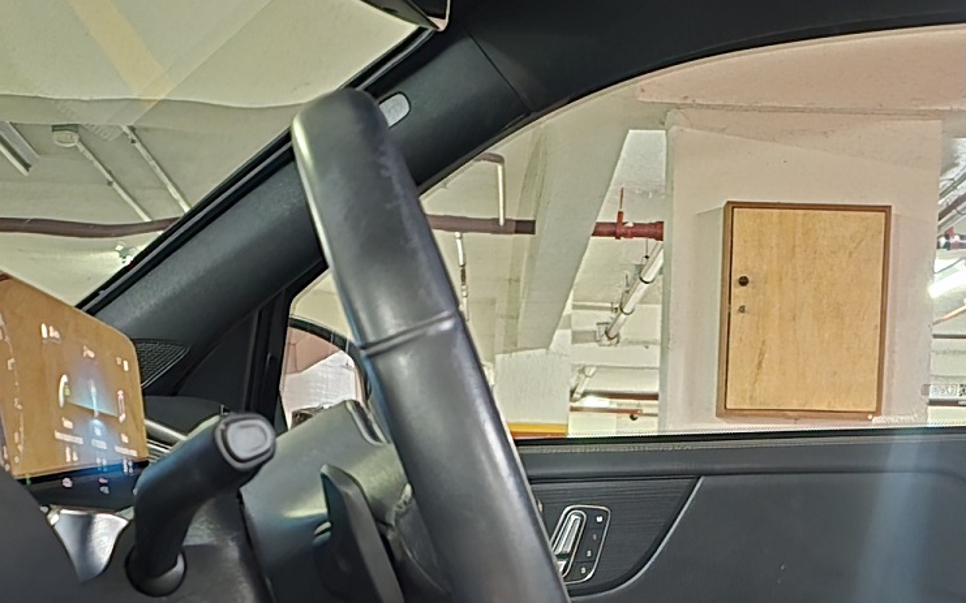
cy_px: 866
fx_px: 2080
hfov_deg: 26.1
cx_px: 571
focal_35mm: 79
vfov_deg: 15.4
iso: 3200
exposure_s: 1/15
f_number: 1.7
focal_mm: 6.3
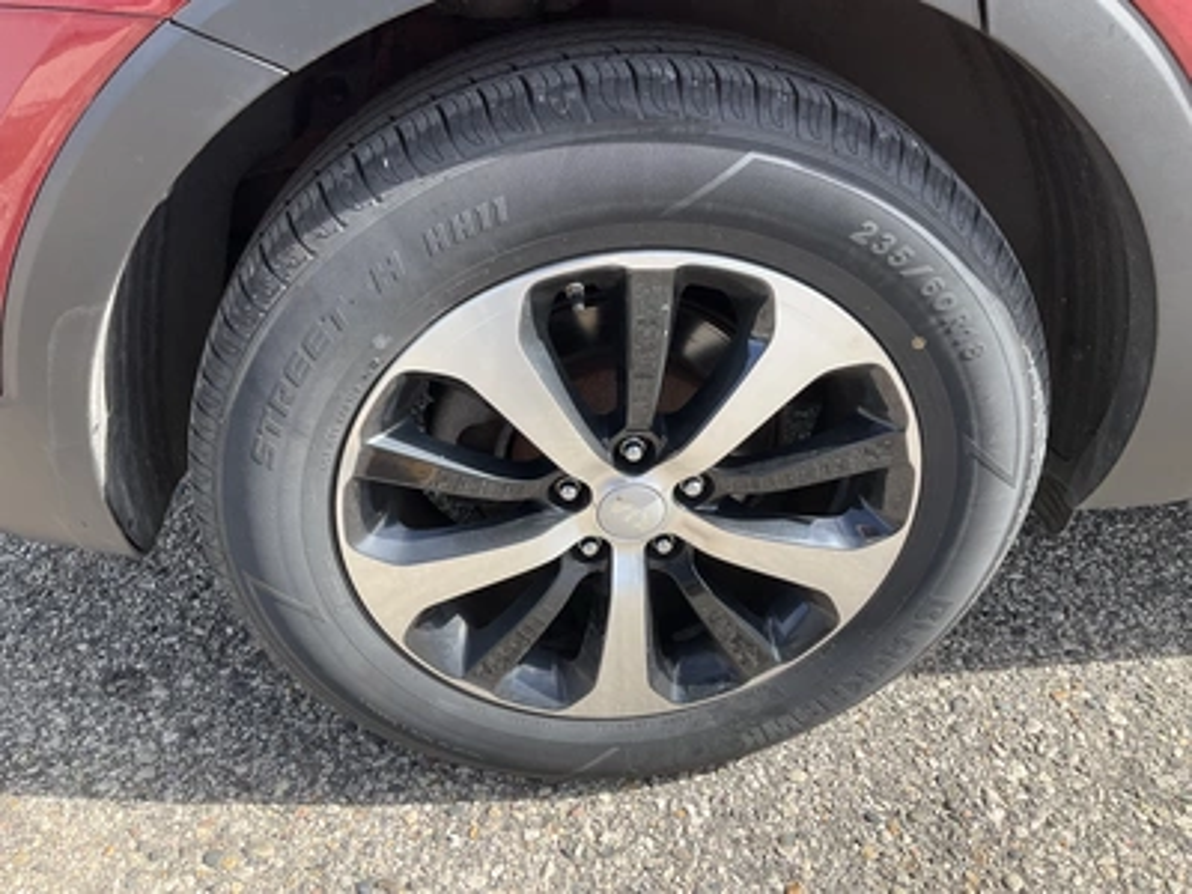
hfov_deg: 61.7
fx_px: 999
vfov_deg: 48.2
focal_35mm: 29
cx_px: 596
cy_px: 447
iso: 25
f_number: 1.8
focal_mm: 3
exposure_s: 1/425
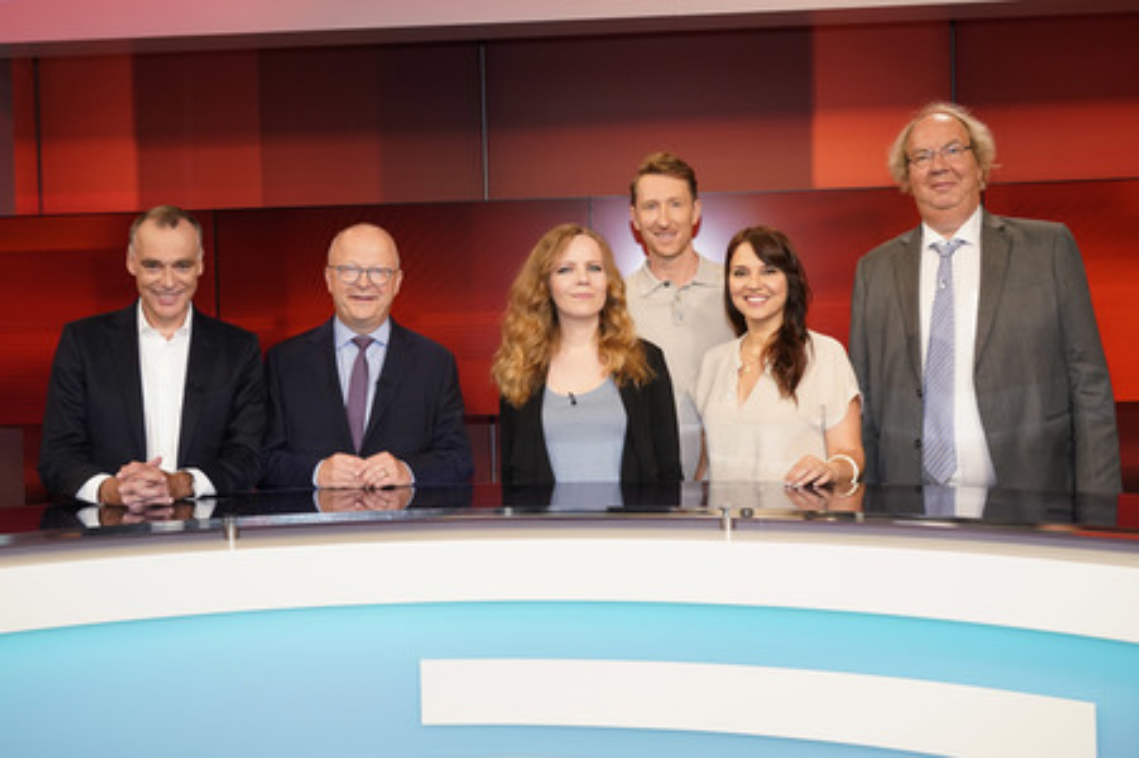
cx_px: 570
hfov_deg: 54.5
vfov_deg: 37.8
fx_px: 1107
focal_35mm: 35
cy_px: 379
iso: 2000
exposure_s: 1/125
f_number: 5
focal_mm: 35
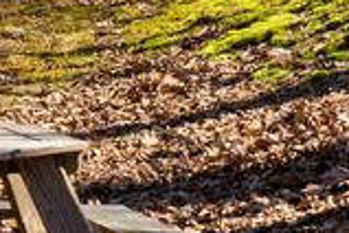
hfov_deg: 8.2
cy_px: -296
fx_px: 2191
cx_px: -579
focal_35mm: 226
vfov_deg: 5.9
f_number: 10
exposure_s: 1/250
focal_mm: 35
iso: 250
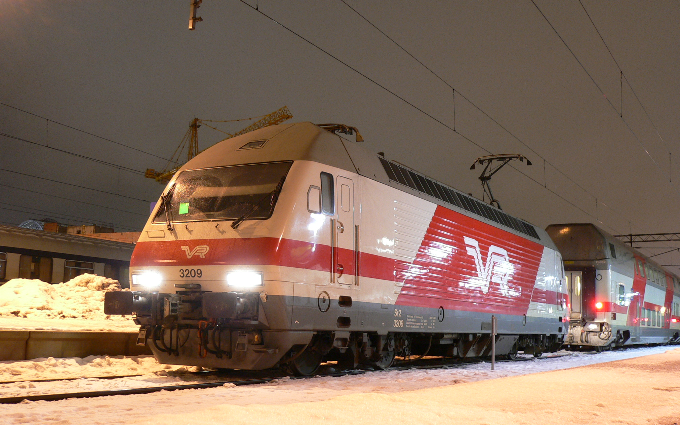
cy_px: 225
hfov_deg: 45.3
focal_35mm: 44
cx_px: 339
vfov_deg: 29.2
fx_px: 815
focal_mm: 6.8
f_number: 3.1
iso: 100
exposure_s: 1
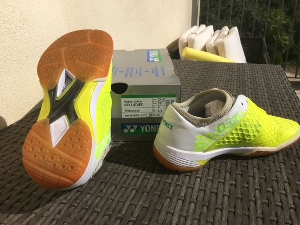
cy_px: 112
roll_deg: +2.6
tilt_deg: -23.8
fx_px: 251
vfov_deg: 48.2
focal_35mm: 29
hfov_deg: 61.7
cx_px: 150
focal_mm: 4.15
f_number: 2.2
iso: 25
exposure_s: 1/2959
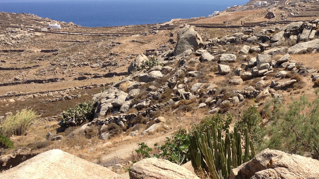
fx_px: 584
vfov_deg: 17.5
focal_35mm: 69
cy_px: 84
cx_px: 278
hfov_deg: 29.5
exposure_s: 1/1416
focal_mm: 4.28
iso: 50
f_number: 2.4
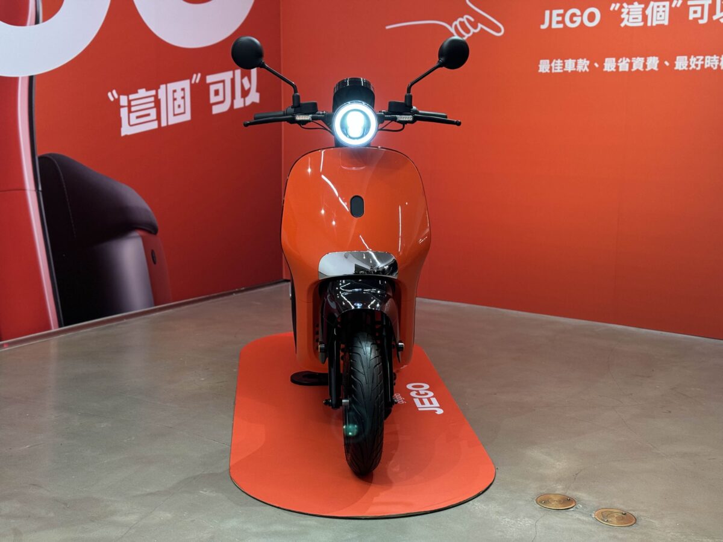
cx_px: 362
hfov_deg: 39.7
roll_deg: +0.5
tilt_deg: -9.8
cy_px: 271
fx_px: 1003
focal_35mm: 48
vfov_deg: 30.3
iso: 200
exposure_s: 1/60
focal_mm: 6.76
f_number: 1.78
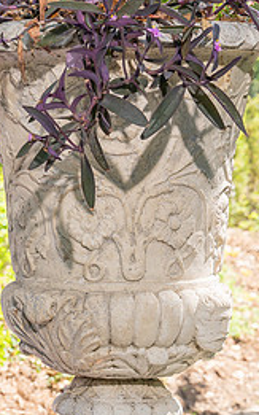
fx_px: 2068
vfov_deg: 11.5
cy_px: 196
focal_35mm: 183
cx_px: -201
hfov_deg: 7.0
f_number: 5.6
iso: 200
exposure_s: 1/200
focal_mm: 66
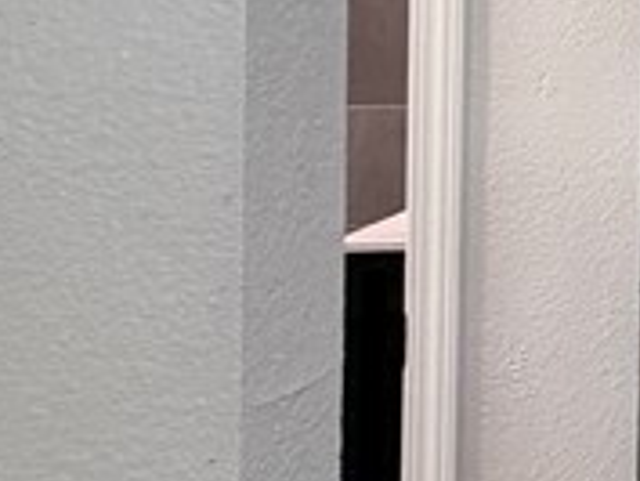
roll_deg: -1.6
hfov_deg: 14.8
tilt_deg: -0.7
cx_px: 1540
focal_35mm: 81
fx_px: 1499
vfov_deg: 17.5
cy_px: -69
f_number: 2.2
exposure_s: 1/120
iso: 200
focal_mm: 2.22
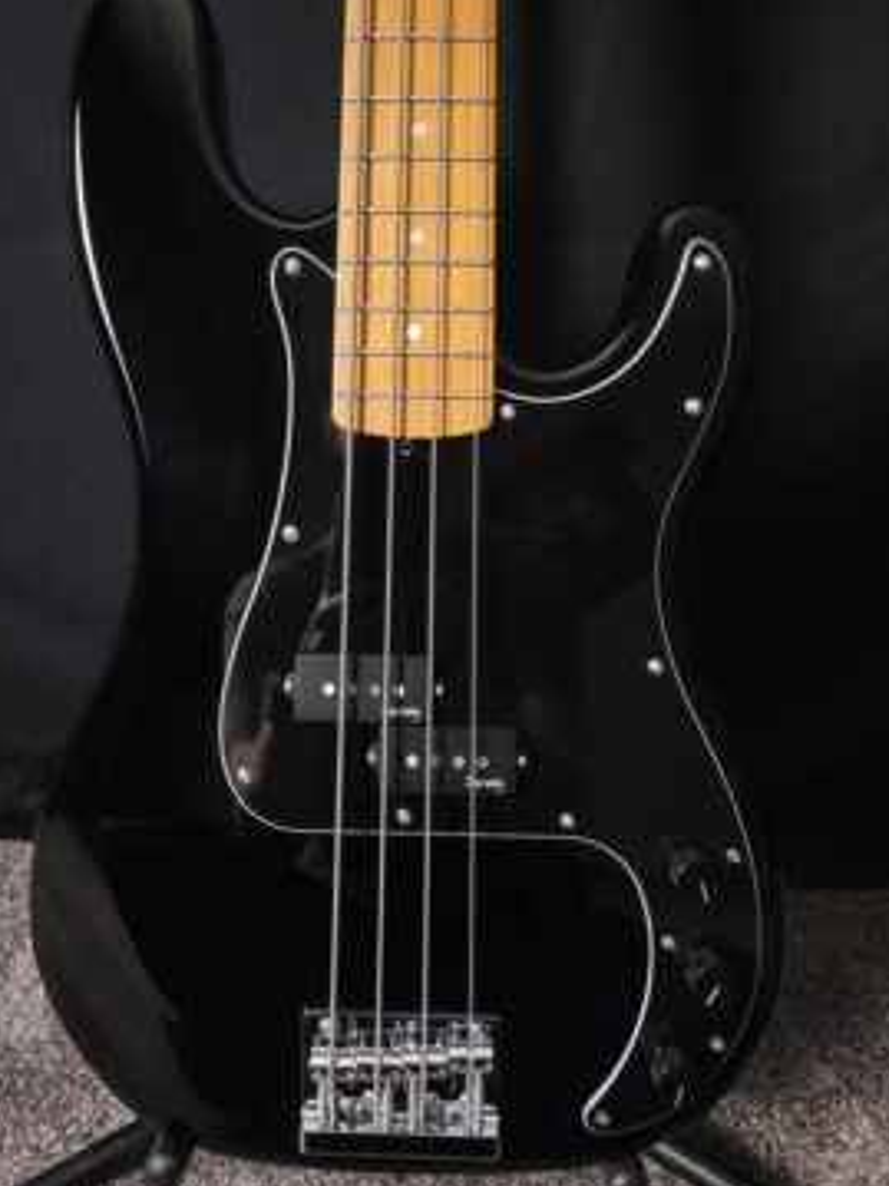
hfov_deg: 48.1
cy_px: 545
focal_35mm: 29
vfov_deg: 61.6
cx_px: 403
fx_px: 994
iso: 1250
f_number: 1.8
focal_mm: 5.4
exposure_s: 1/10
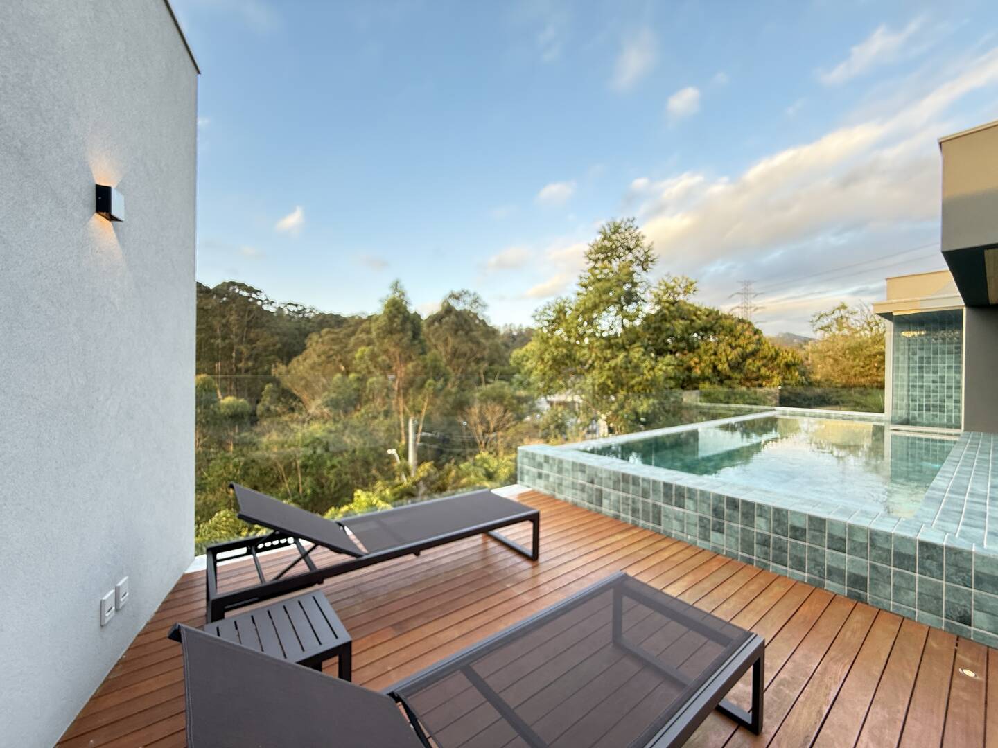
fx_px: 404
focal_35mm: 14
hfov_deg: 102.1
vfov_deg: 85.7
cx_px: 499
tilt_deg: +0.5
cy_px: 374
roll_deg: -0.3
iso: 125
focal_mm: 2.22
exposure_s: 1/99
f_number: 2.2
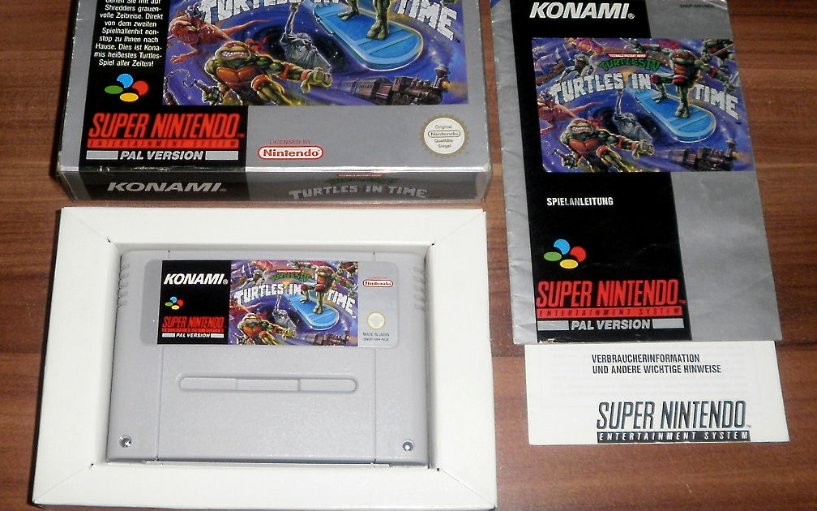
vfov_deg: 44.4
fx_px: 623
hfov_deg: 66.5
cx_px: 403
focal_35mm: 28
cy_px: 222
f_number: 2.6
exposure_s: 1/25
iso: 125
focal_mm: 4.65
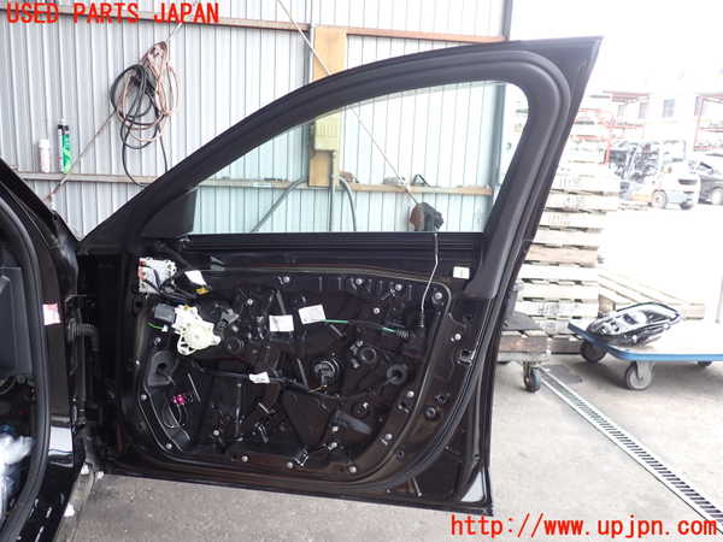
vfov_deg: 46.8
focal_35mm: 30
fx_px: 627
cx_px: 362
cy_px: 271
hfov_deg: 60.0
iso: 100
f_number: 2.3
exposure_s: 1/100
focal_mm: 5.4
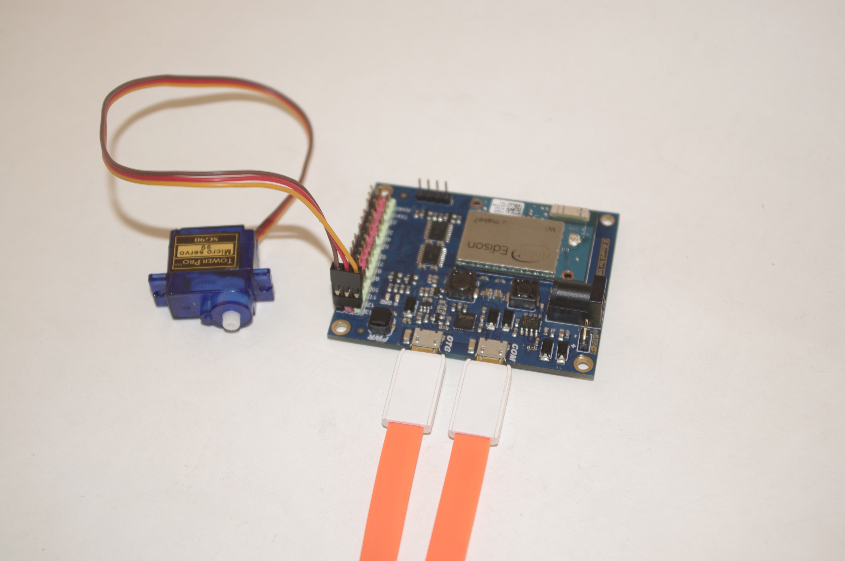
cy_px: 280
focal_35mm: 57
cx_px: 422
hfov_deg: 35.1
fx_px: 1336
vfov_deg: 23.7
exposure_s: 1/30
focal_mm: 37.5
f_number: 4.5
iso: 100
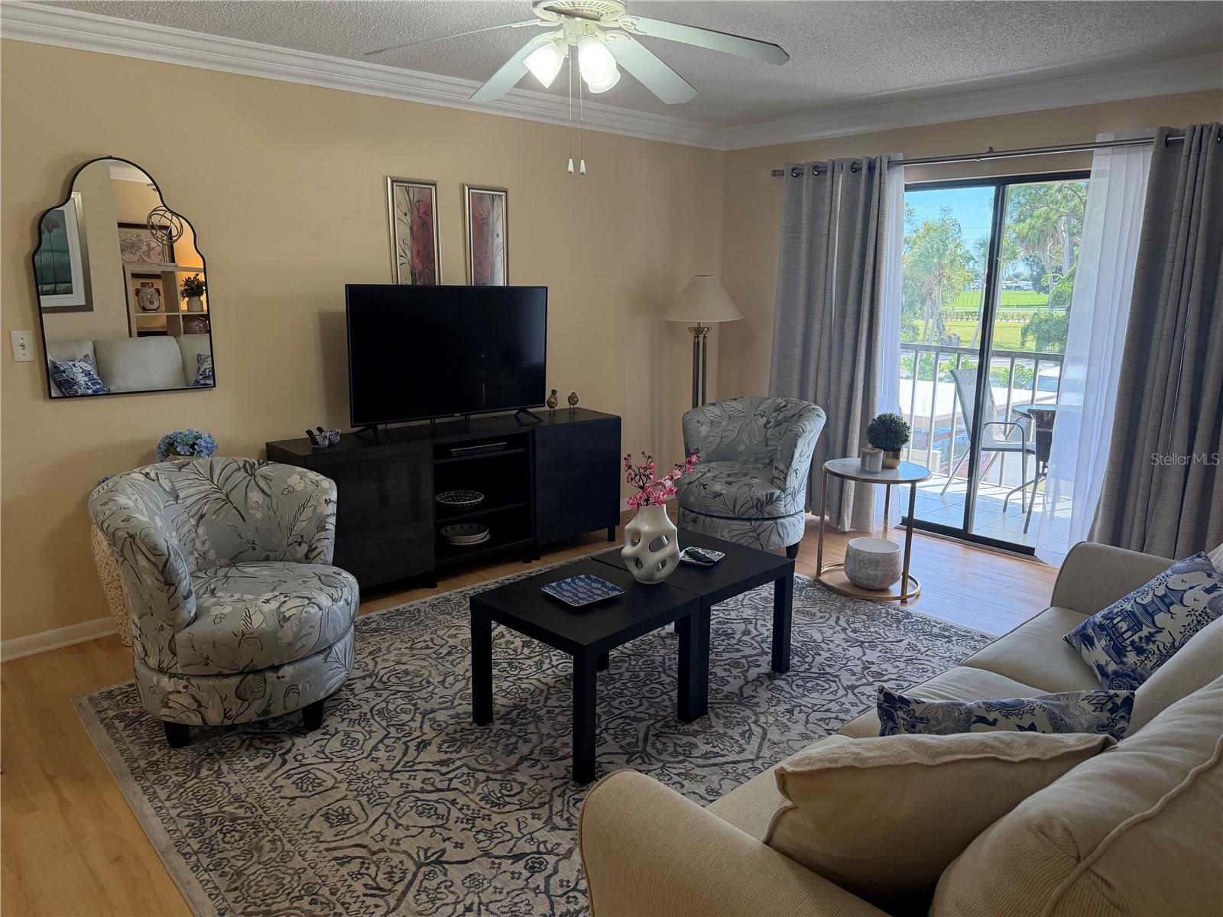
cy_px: 458
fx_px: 848
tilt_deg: -11.8
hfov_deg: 71.6
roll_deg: -0.8
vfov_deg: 56.8
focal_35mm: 24
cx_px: 612
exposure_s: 1/217
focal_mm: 6.76
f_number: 1.78
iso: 200
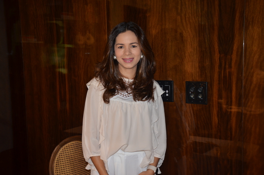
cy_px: 88
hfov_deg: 48.0
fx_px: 296
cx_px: 132
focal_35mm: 40
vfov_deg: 32.9
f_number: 4
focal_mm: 27
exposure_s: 1/60
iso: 800
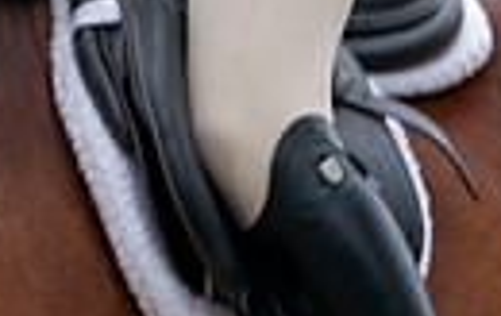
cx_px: -297
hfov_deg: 2.0
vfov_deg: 1.3
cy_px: -380
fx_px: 14018
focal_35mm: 1024
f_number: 5.6
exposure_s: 1/250
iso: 250
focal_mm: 226
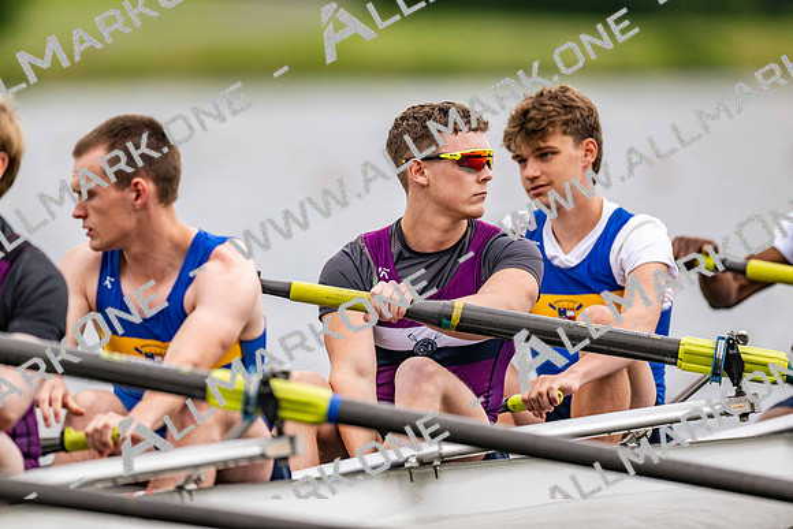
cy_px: 264
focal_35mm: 600
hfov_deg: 3.4
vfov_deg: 2.3
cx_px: 396
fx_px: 13219
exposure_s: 1/2500
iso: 900
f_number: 4
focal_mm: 600
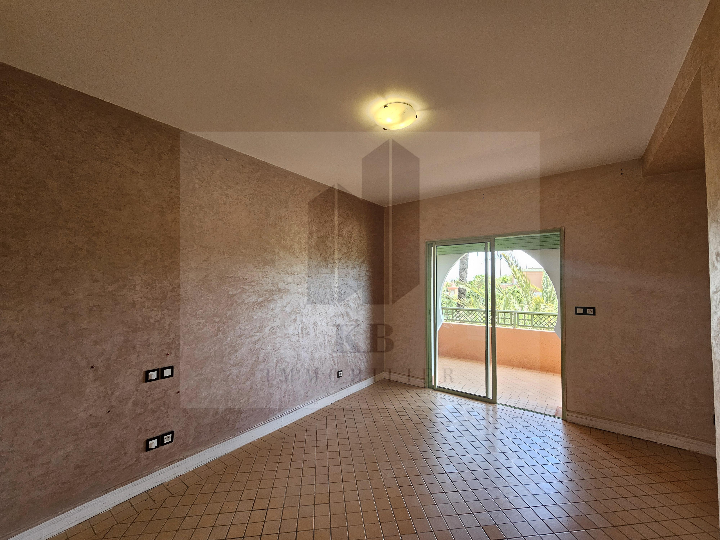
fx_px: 270
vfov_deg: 89.9
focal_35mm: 13
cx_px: 360
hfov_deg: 106.2
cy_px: 270
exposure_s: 1/100
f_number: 2.2
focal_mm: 2.2
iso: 80
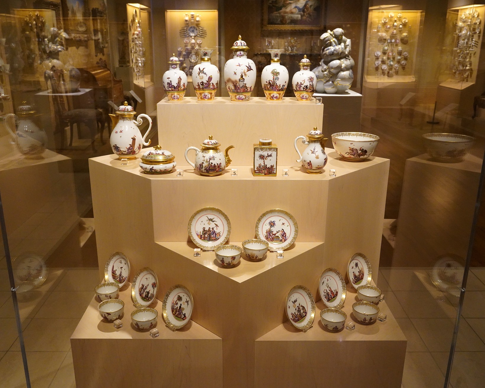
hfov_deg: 55.7
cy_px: 197
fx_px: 459
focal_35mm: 32
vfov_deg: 45.8
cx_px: 239
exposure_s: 1/80
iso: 8000
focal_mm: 28
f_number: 10
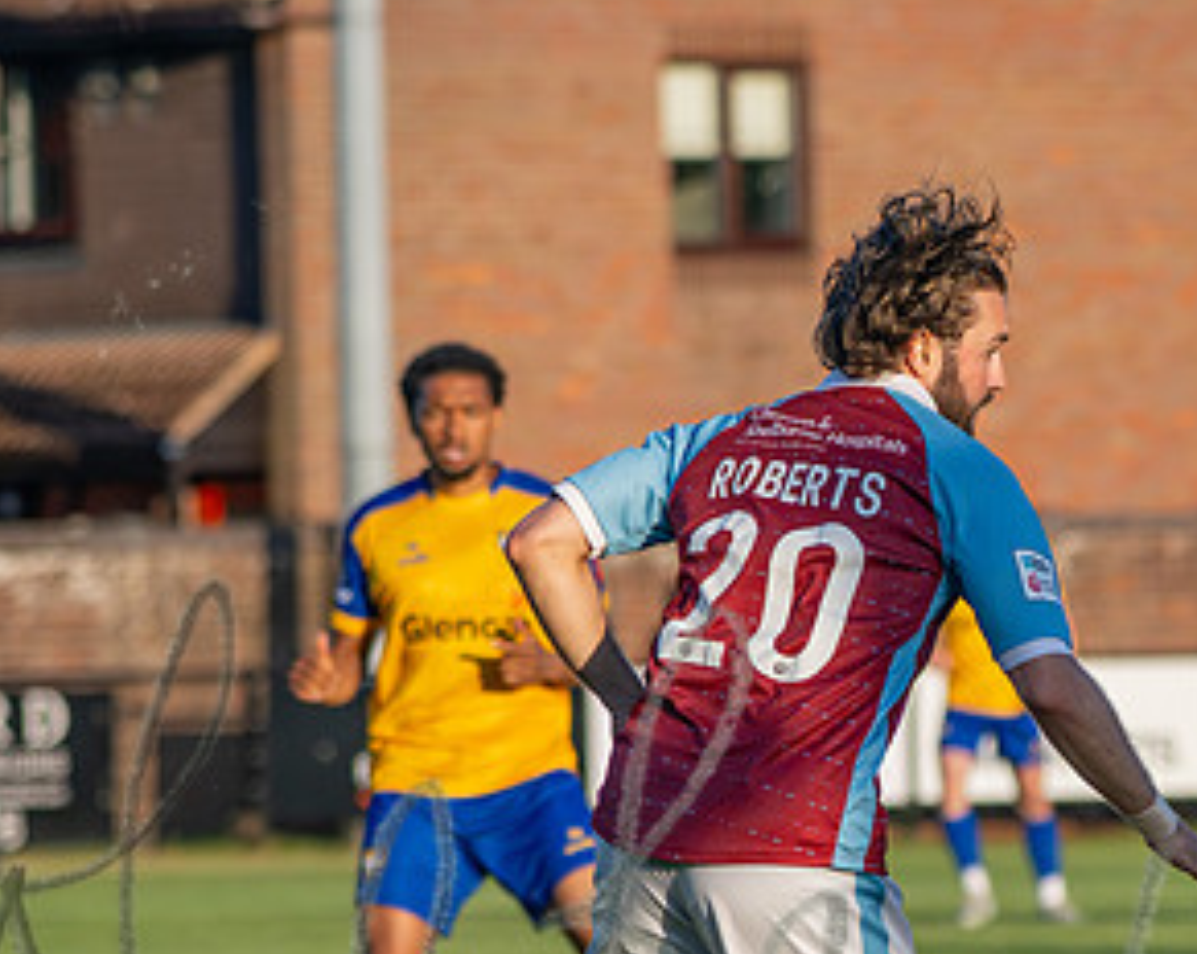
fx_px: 15602
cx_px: 981
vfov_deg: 3.5
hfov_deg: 4.4
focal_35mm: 441
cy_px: 892
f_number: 2.8
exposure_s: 1/4000
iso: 400
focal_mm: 135
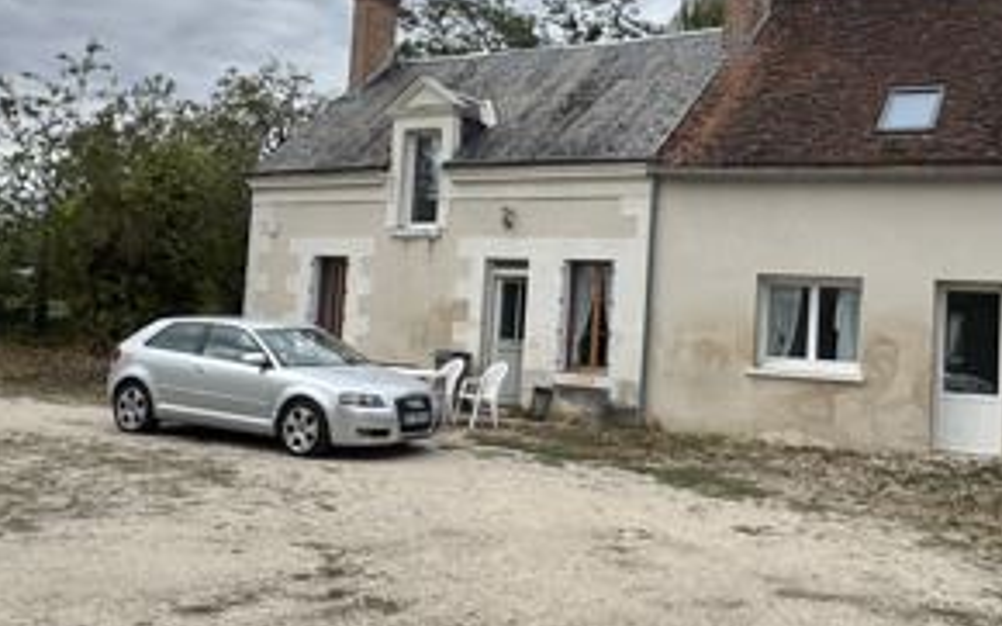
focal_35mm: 41
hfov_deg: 47.6
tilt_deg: +6.1
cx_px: 646
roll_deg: -2.2
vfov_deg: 31.1
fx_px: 1119
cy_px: 225
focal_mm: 2.22
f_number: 2.2
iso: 50
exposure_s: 1/1976
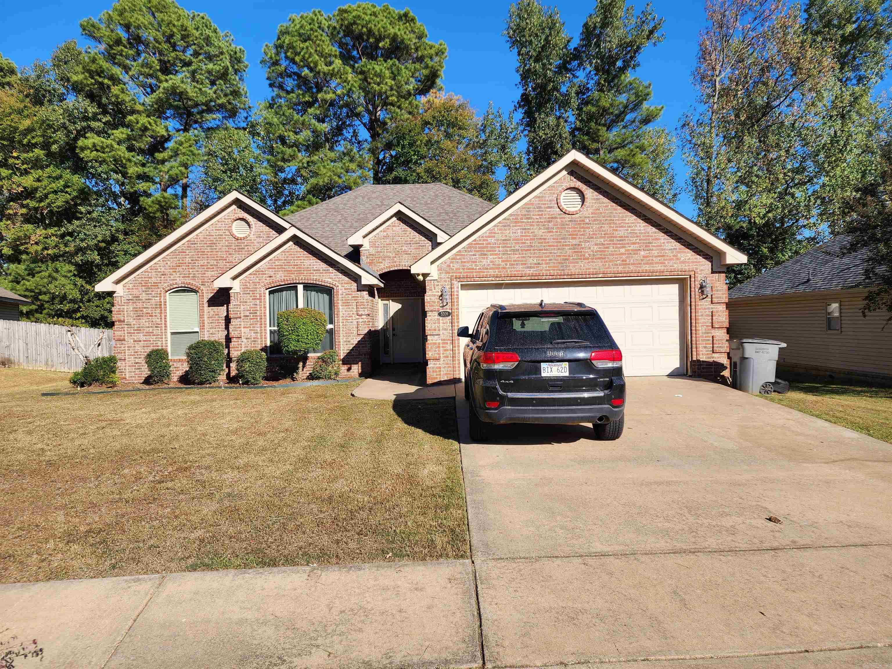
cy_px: 334
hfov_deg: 73.9
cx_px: 446
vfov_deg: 58.9
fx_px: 593
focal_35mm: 23
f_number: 1.8
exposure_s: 1/929
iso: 12
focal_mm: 6.4
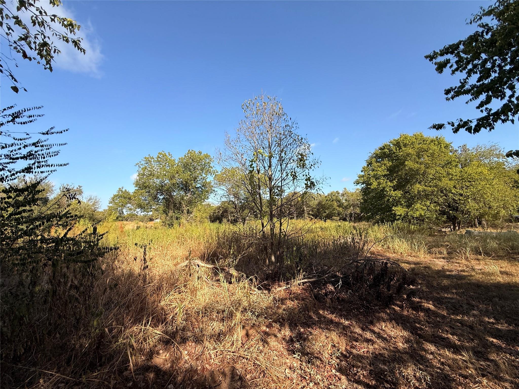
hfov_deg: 102.1
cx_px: 260
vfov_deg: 85.7
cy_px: 194
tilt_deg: +6.8
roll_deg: +1.3
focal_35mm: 14
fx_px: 210
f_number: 2.2
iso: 50
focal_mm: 2.22
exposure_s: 1/1259
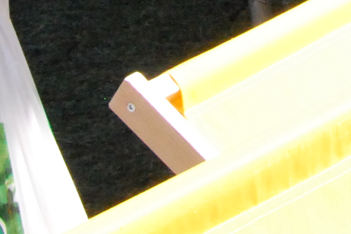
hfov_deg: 7.7
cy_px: -454
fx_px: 2545
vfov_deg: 5.0
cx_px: 559
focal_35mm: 261
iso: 1600
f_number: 13
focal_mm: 28
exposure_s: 1/640
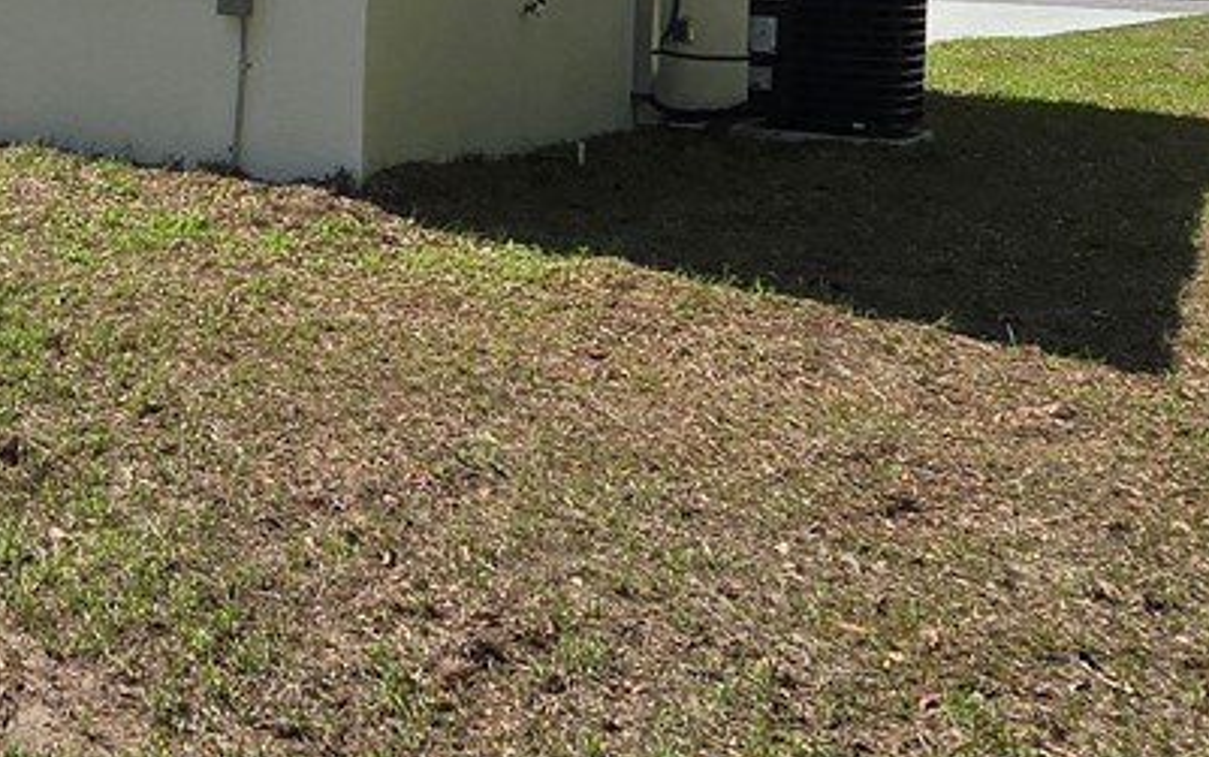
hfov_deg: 30.9
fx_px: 1813
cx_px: -256
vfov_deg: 22.4
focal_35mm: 55
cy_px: -54
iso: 50
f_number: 2.2
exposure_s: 1/3168
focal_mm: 2.2
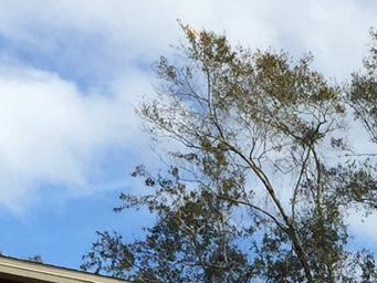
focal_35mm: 174
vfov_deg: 8.2
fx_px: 1896
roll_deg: -1.4
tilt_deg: +5.4
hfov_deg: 11.0
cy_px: 543
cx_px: 538
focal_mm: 4.15
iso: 32
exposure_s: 1/1582
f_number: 2.2
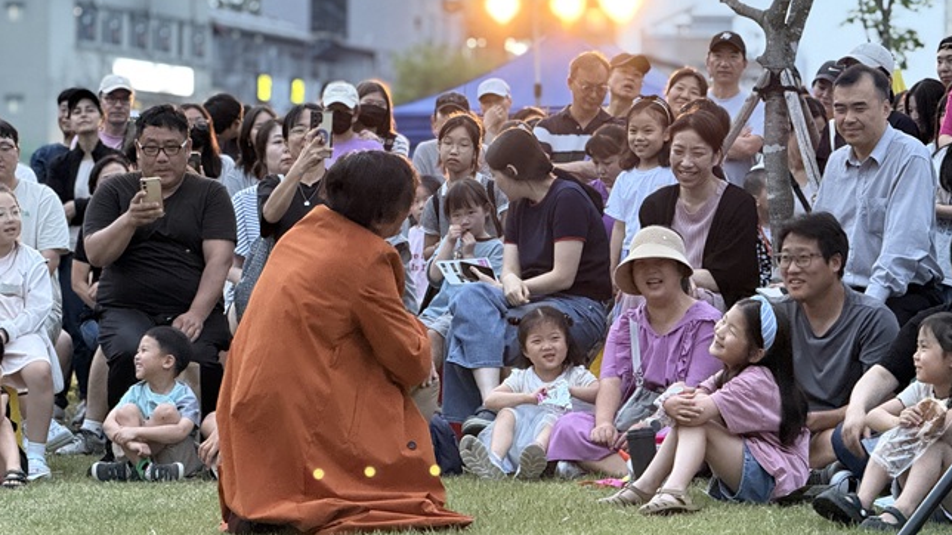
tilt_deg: +0.2
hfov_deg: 16.3
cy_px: 225
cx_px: 475
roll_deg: +0.0
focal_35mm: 132
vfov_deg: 9.2
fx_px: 3332
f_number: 2.8
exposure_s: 1/57
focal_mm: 15.66
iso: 800
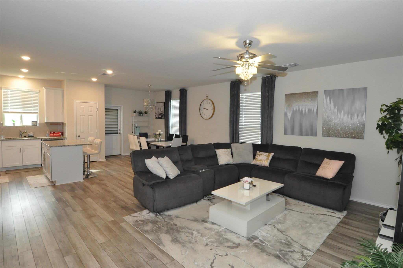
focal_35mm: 18
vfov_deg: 67.2
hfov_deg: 90.1
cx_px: 202
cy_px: 134
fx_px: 201
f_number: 7.1
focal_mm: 12
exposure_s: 1/60
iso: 2000
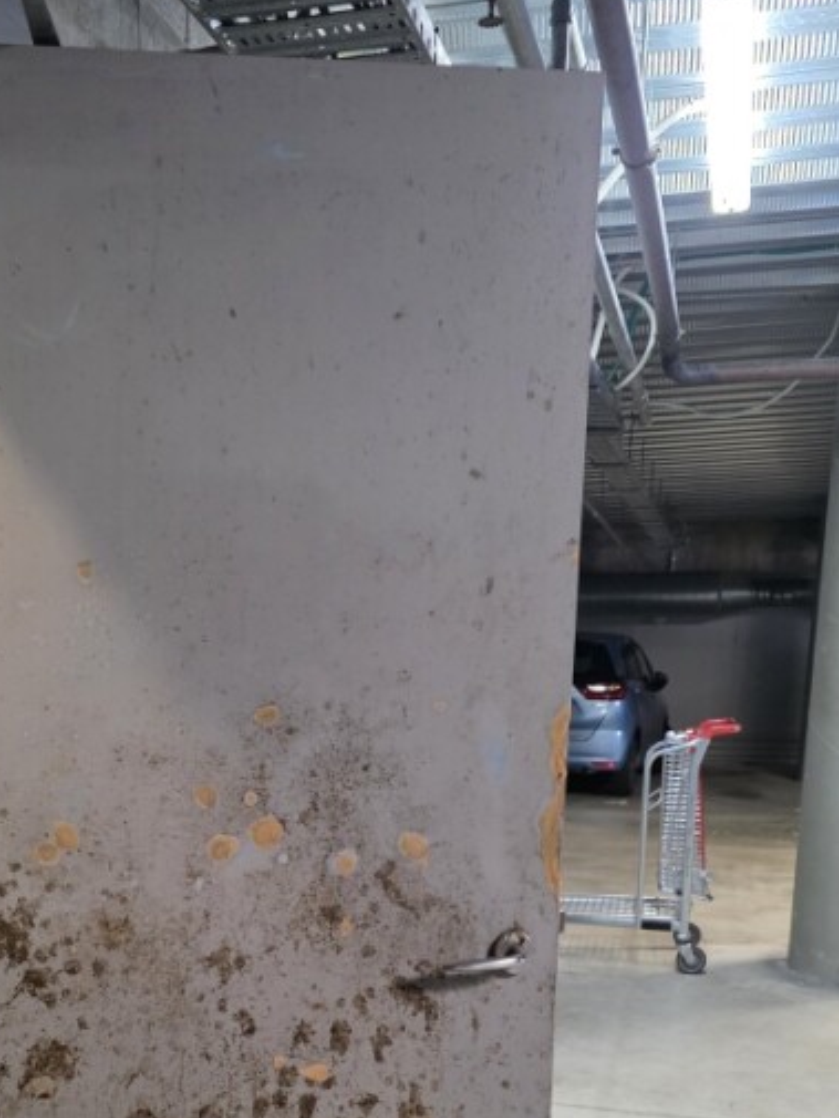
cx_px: 258
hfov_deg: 34.7
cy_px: 934
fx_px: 1324
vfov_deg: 43.1
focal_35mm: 41
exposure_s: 1/100
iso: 1000
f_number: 1.7
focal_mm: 6.3
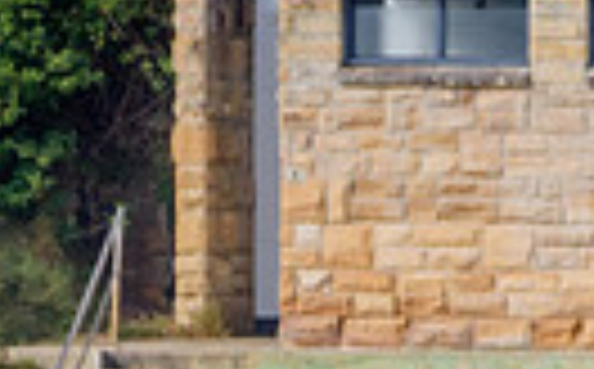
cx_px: 783
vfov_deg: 0.4
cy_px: 700
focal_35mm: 3372
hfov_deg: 0.6
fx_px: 54495
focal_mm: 500
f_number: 5.6
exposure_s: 1/2000
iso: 400
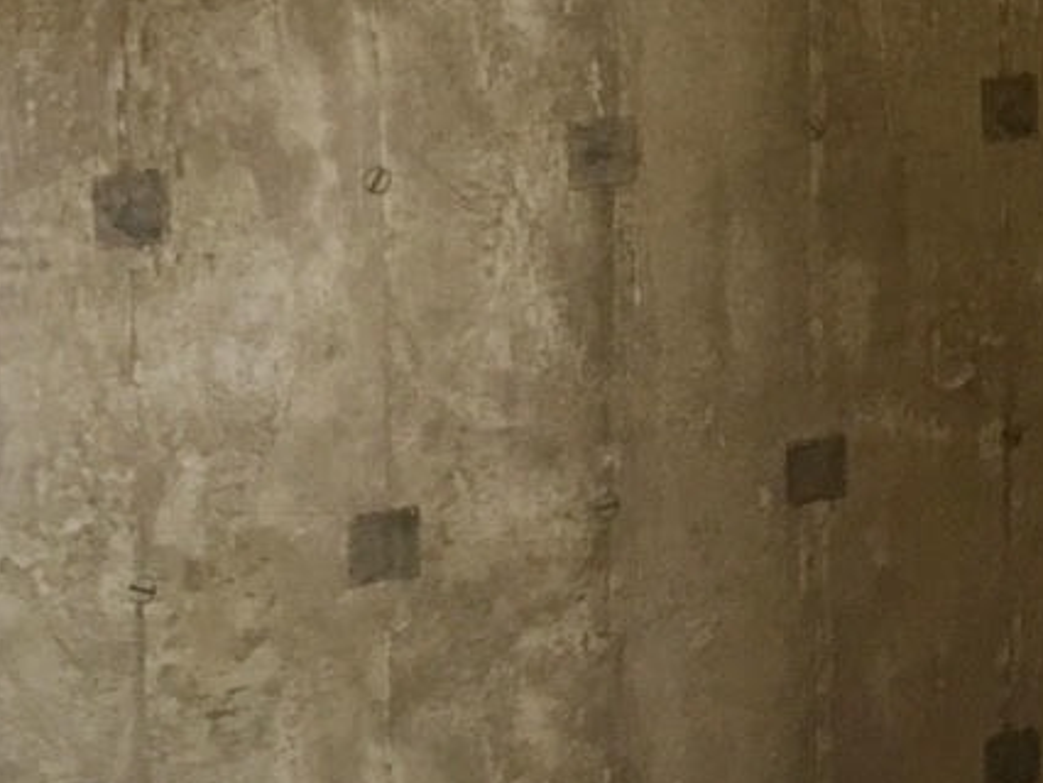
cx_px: 837
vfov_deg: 14.0
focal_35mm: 102
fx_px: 3075
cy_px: -217
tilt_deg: -3.5
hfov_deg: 19.1
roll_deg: +0.8
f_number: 2.2
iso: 100
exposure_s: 1/4
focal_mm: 4.15
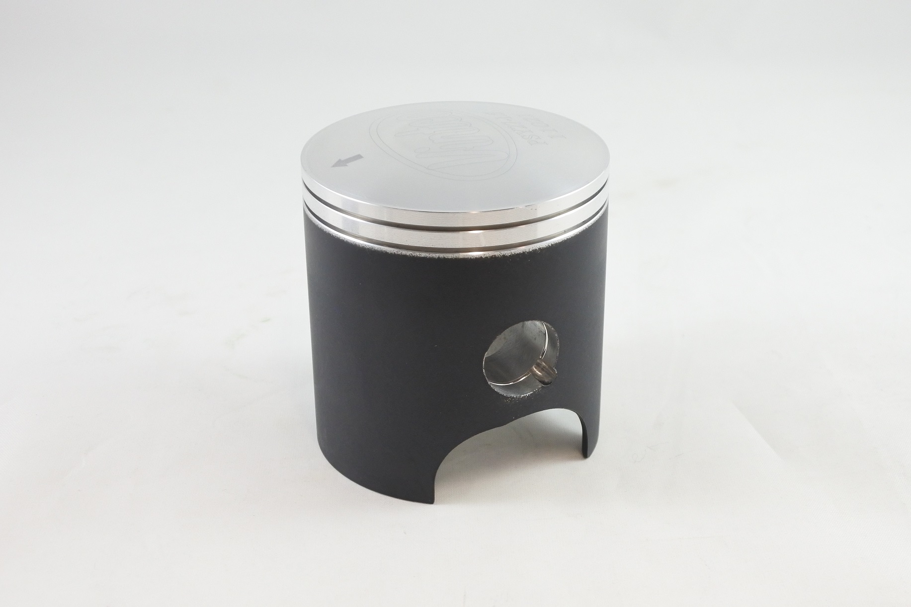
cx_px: 456
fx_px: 1063
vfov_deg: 31.9
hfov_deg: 46.4
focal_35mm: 42
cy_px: 304
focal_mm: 15.7
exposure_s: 1/125
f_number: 4.2
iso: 640
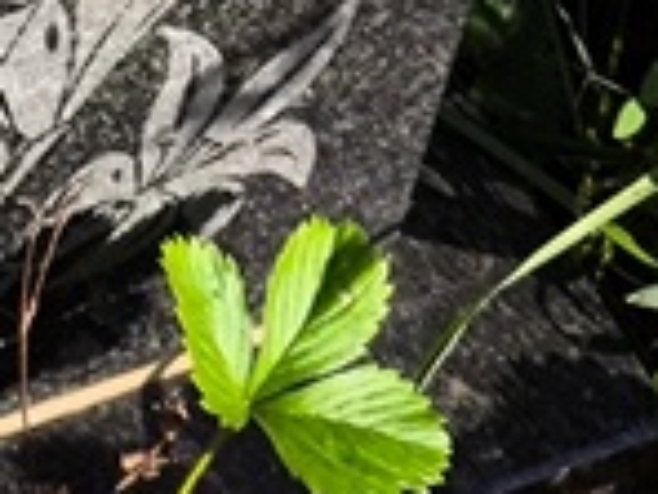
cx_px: -313
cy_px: -788
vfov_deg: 5.3
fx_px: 5132
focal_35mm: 270
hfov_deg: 7.2
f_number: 1.7
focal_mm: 4.71
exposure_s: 1/341
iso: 50
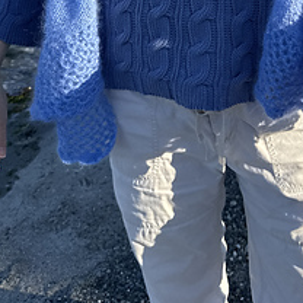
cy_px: 13
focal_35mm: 51
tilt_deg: -25.5
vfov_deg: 31.3
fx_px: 505
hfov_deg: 32.9
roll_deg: -2.2
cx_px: 221
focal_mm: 6.76
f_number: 1.78
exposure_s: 1/3597
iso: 80
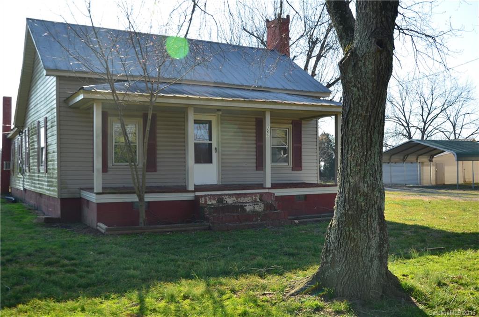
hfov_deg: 53.3
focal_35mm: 36
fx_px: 478
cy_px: 158
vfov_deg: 36.7
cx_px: 240
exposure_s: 1/160
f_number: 6.3
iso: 200
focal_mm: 24
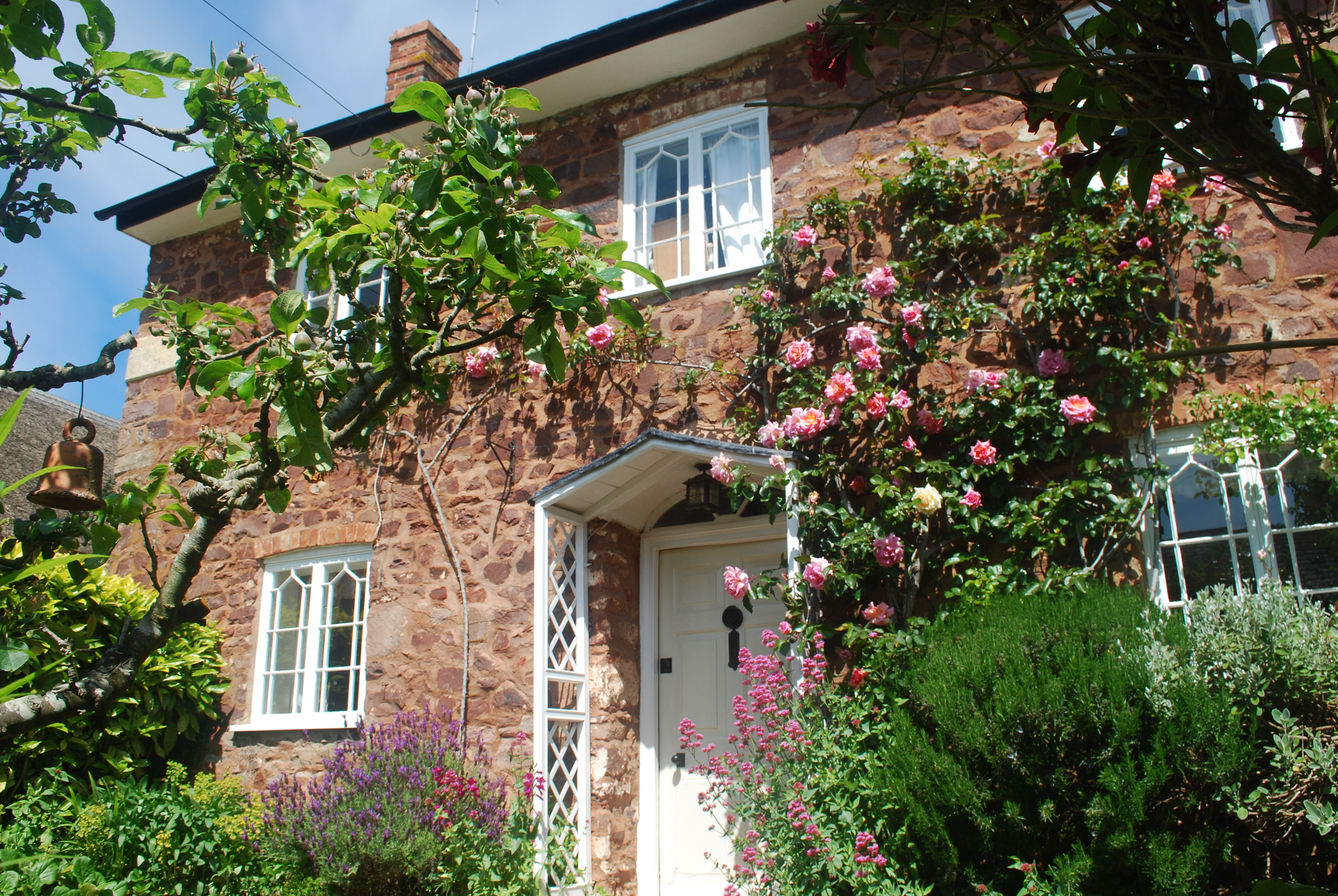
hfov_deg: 67.3
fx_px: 1005
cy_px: 448
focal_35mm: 27
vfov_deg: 48.1
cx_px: 669
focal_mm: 18
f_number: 10
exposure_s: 1/200
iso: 200
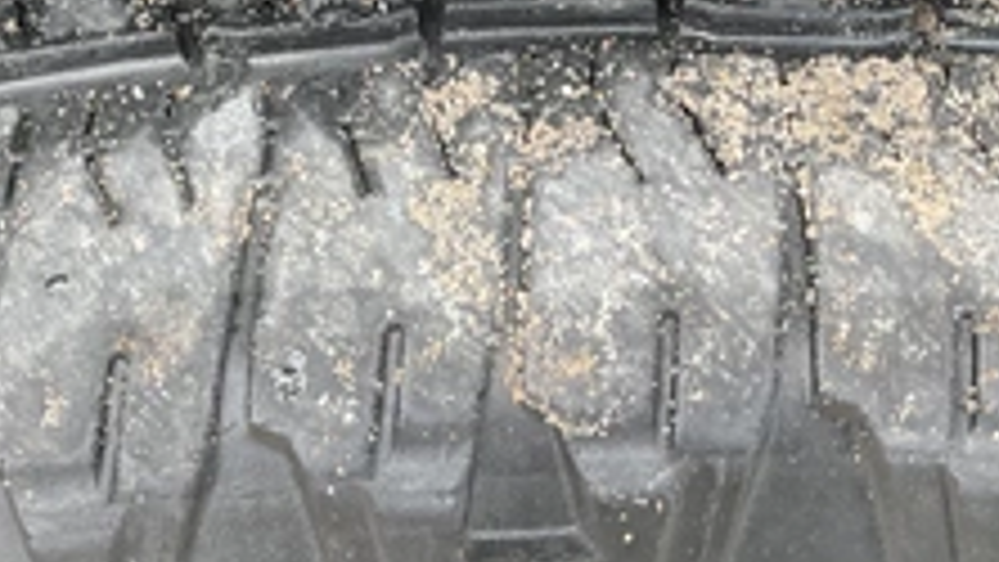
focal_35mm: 57
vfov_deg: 20.3
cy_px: -36
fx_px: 1510
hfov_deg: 36.0
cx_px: 279
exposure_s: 1/172
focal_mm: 3
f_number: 1.8
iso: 32
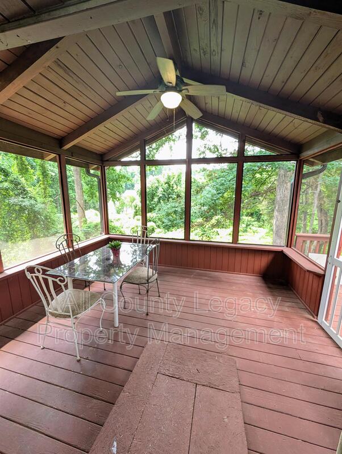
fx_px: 158
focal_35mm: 12
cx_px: 171
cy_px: 227
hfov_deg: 94.6
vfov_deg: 110.5
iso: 175
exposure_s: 1/182
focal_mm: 2.02
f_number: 1.7
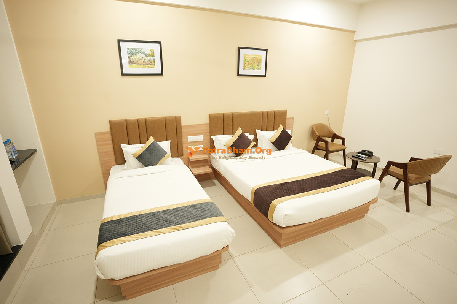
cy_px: 152
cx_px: 228
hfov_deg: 93.3
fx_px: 216
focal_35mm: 17
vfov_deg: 70.4
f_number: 2.8
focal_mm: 17
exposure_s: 1/100
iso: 1250
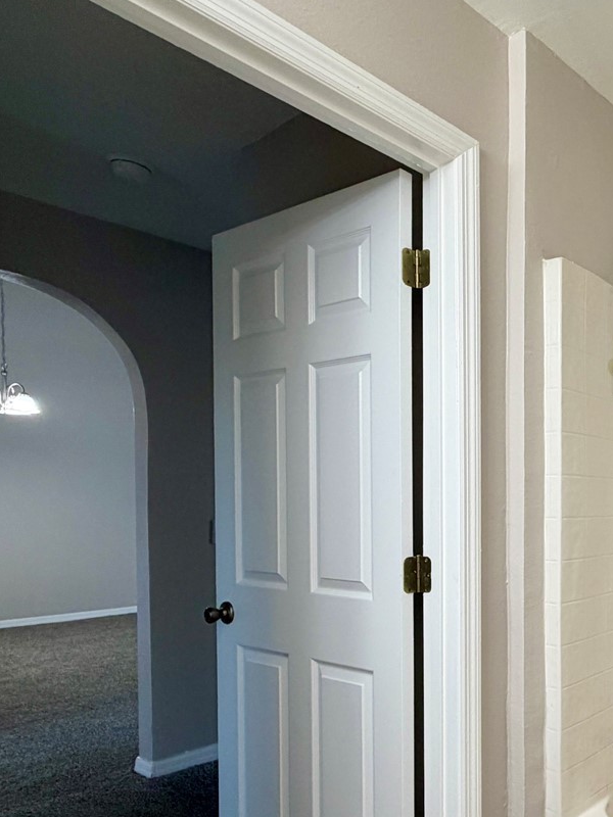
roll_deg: -0.1
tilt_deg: -1.8
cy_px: 523
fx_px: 661
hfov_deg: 41.9
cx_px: 635
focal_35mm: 28
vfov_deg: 62.3
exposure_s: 1/60
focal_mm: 2.22
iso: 200
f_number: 2.2
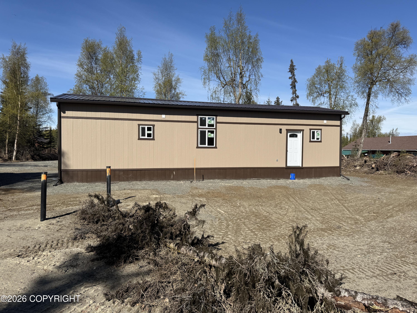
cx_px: 208
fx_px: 289
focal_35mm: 24
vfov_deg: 56.8
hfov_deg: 71.6
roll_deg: -0.5
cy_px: 156
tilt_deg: -0.8
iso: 80
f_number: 1.78
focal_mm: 6.76
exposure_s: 1/5714
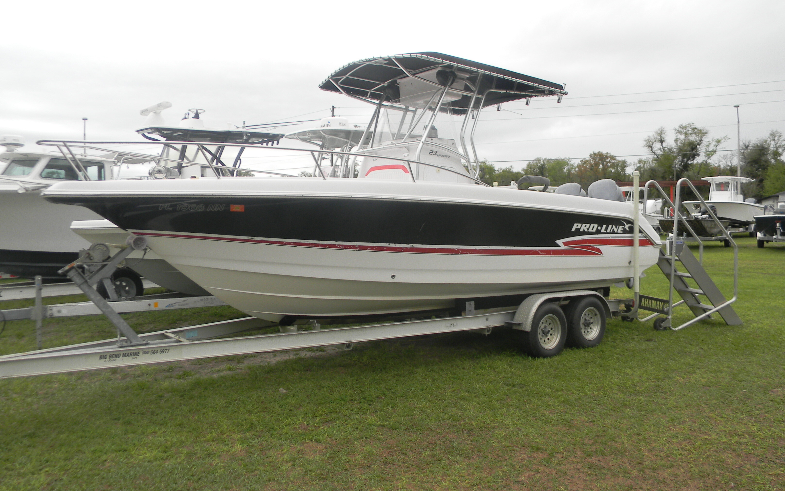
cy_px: 224
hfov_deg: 62.9
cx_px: 389
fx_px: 642
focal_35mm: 30
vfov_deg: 41.8
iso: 80
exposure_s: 1/242
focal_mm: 5
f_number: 3.5
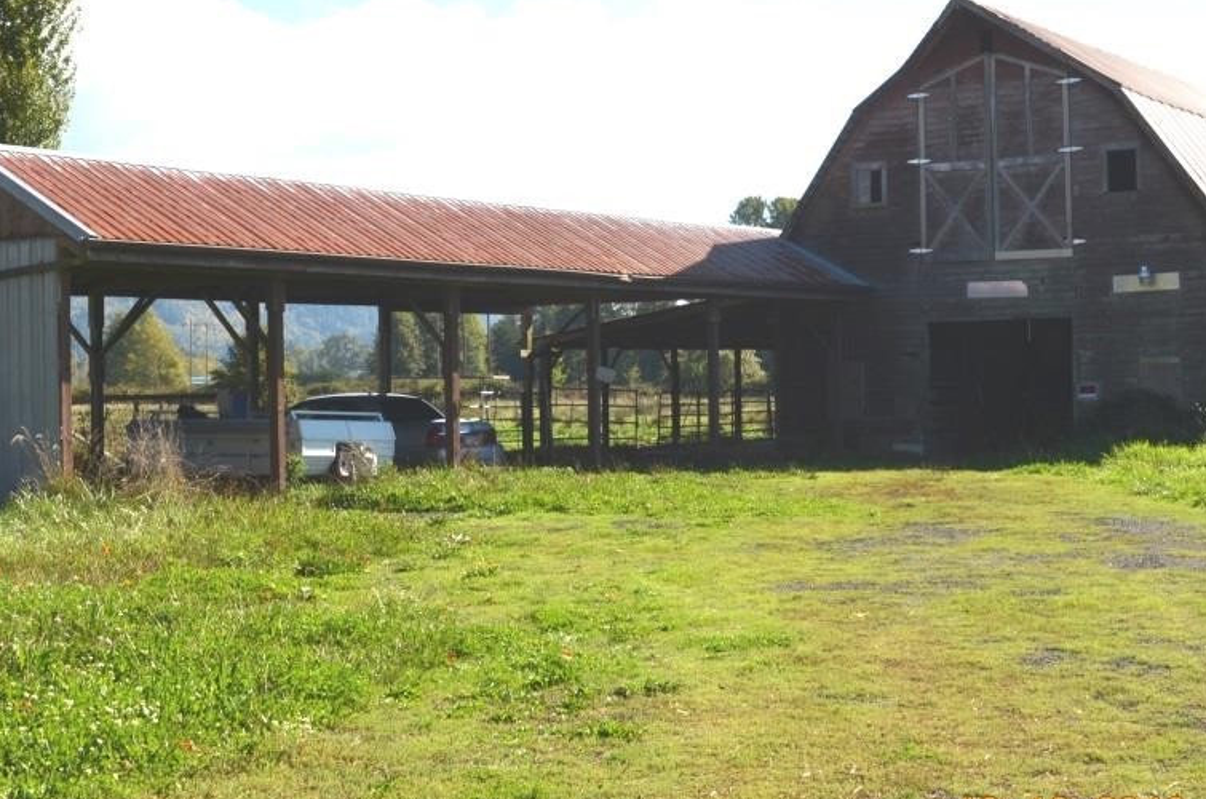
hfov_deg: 32.9
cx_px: 524
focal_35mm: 61
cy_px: 355
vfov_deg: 22.2
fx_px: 2039
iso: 100
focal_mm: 30
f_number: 9
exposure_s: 1/200
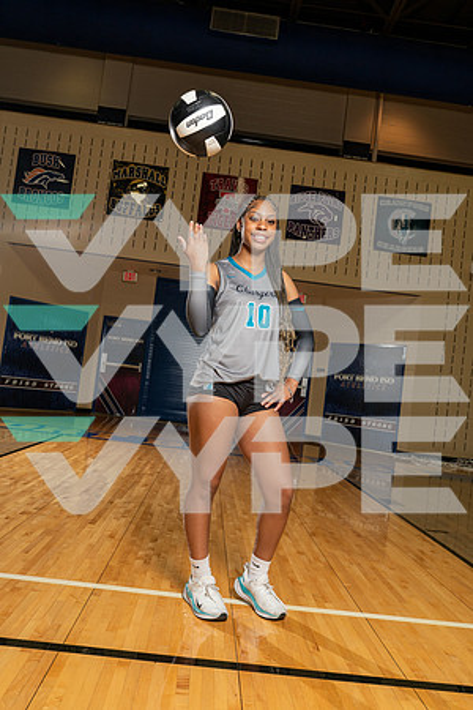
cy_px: 355
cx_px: 236
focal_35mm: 28
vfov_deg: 65.5
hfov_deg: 46.4
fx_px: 552
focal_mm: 28
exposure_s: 1/250
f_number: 5.6
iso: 500
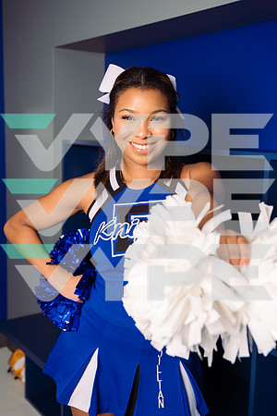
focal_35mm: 44
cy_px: 208
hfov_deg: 30.5
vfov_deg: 44.5
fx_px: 508
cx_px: 138
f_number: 4.5
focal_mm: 44
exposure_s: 1/250
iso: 250
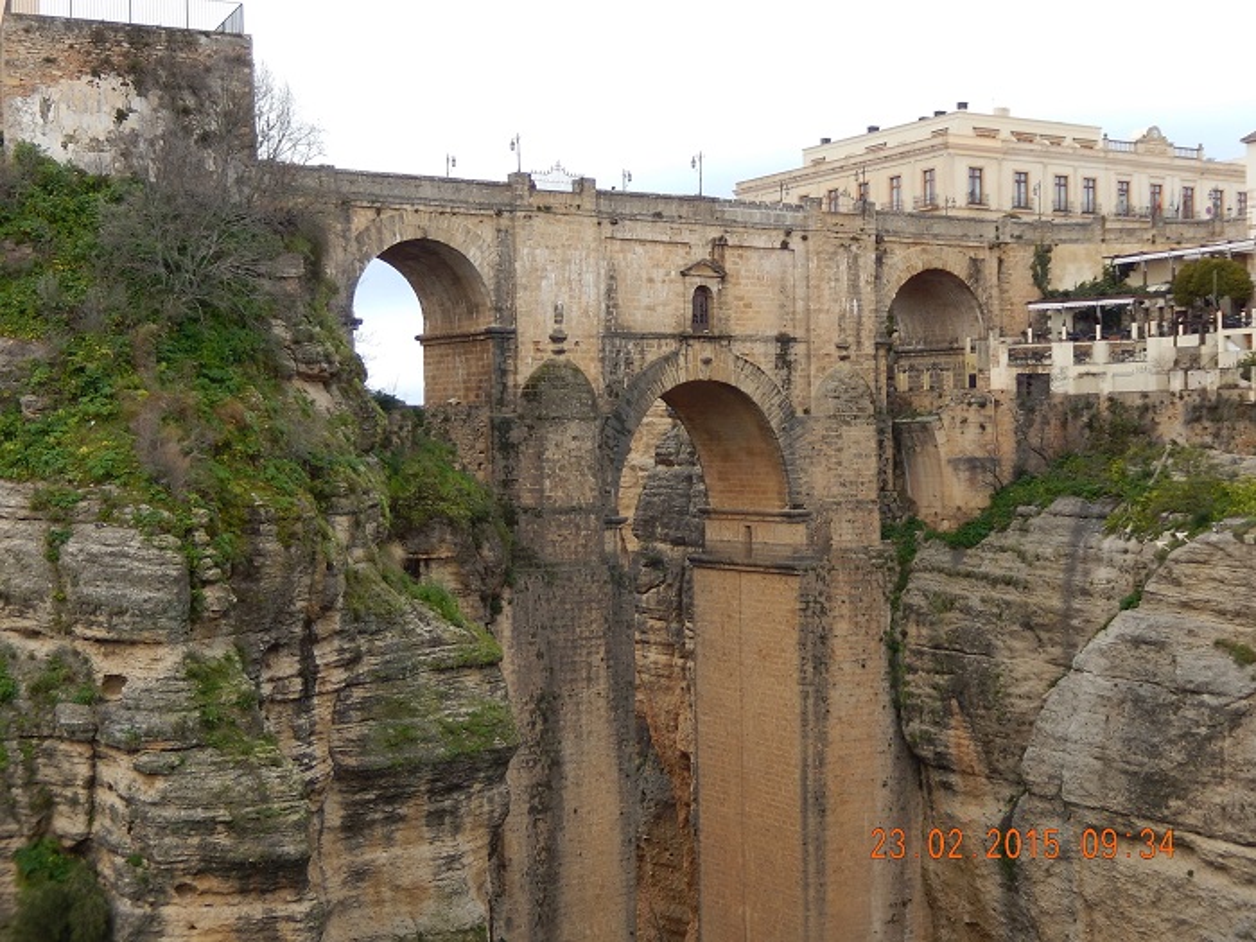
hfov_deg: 37.5
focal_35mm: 51
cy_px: 471
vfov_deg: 28.6
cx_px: 628
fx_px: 1850
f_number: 4.5
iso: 125
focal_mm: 9.2
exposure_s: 1/60
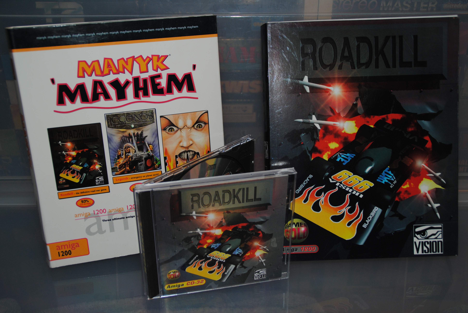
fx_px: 547
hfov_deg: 46.3
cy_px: 156
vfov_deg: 32.0
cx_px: 234
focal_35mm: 42
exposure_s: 1/60
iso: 200
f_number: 4
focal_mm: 28
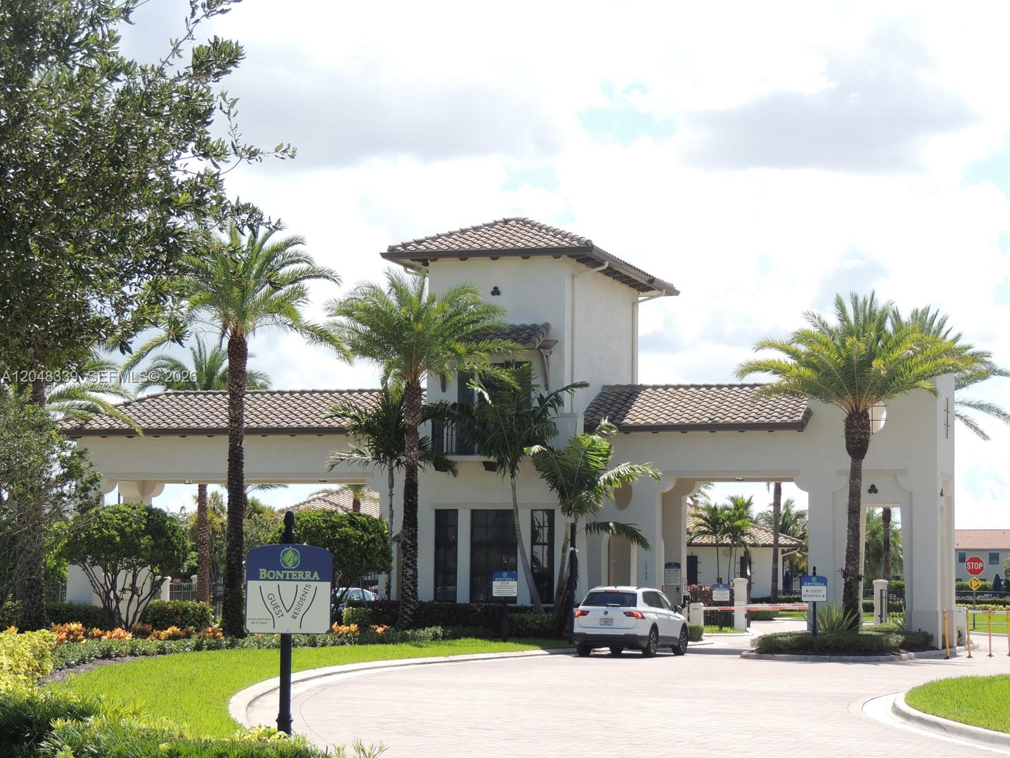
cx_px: 510
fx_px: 2509
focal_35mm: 86
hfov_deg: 22.8
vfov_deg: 17.2
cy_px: 378
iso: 100
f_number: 4
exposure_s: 1/500
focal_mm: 15.1
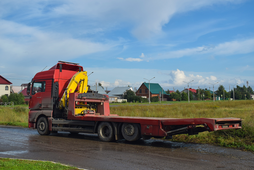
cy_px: 85
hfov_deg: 45.0
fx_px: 307
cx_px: 127
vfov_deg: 30.8
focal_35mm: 44
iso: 200
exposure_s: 1/1000
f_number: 6.3
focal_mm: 29
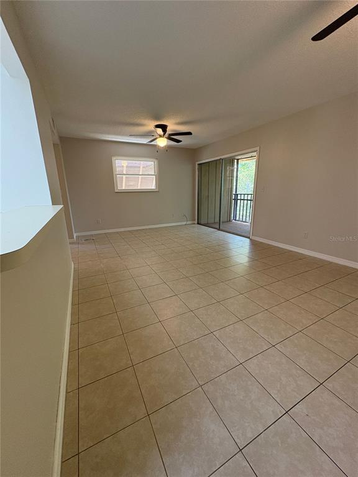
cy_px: 238
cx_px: 179
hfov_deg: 85.7
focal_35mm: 14
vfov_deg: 102.1
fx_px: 193
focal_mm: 2.22
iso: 200
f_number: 2.2
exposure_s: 1/60
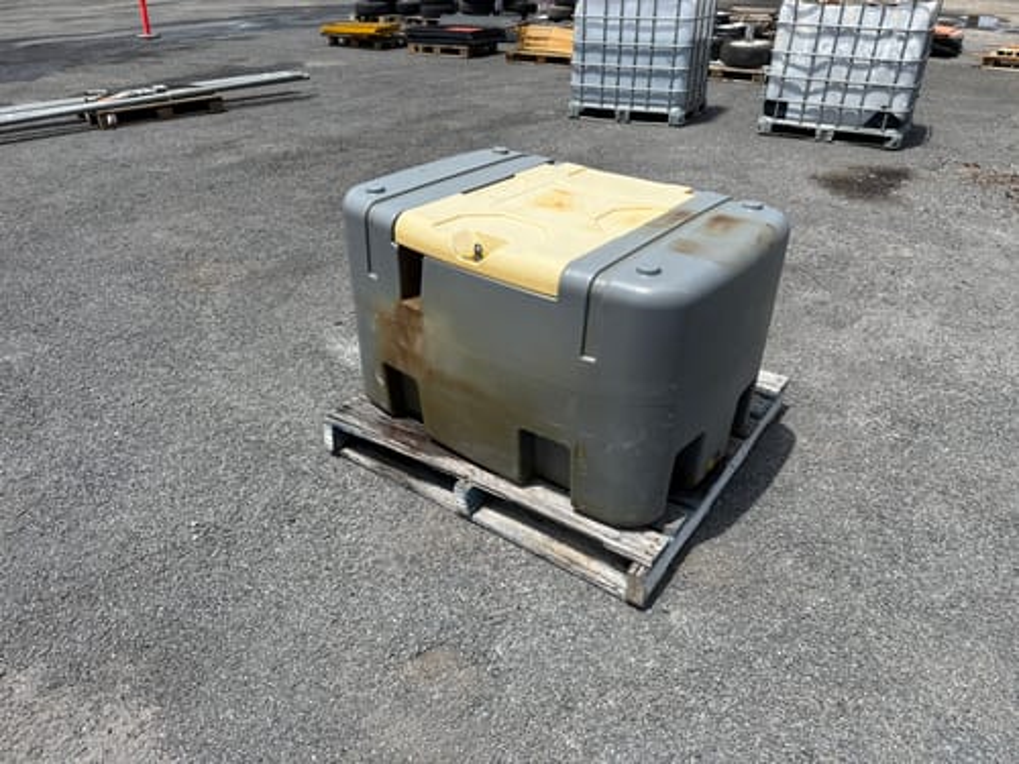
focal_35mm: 24
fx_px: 706
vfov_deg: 56.8
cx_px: 510
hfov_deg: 71.6
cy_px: 382
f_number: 1.78
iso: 80
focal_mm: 6.76
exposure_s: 1/4975
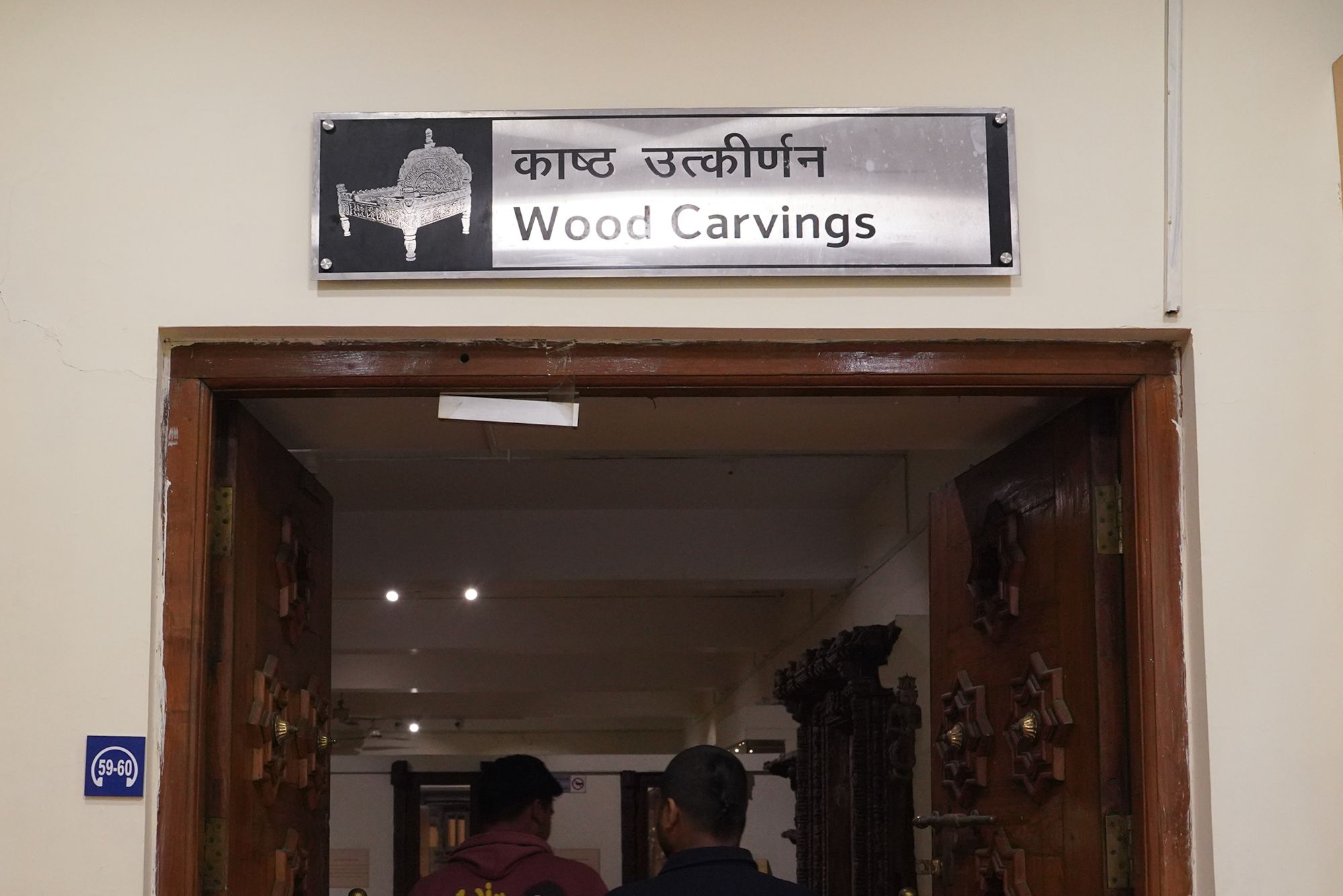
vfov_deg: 53.1
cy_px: 448
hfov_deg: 73.7
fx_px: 895
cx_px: 672
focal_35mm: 24
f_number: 6.3
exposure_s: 1/80
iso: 3200
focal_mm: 24
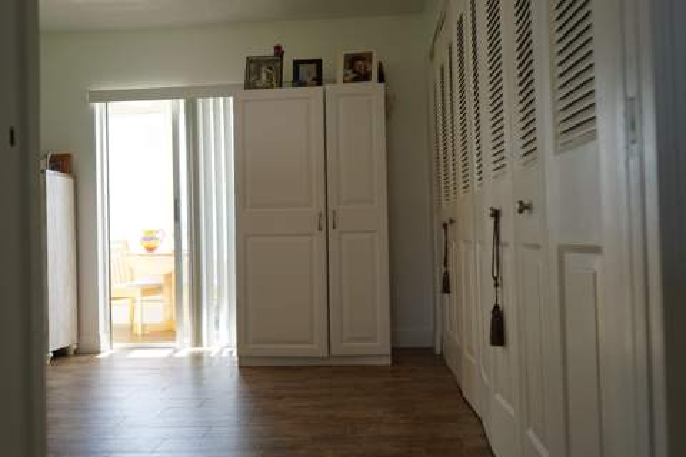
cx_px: 343
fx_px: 572
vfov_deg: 43.6
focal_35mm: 30
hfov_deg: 61.9
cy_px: 228
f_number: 4
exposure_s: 1/60
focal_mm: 30
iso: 125
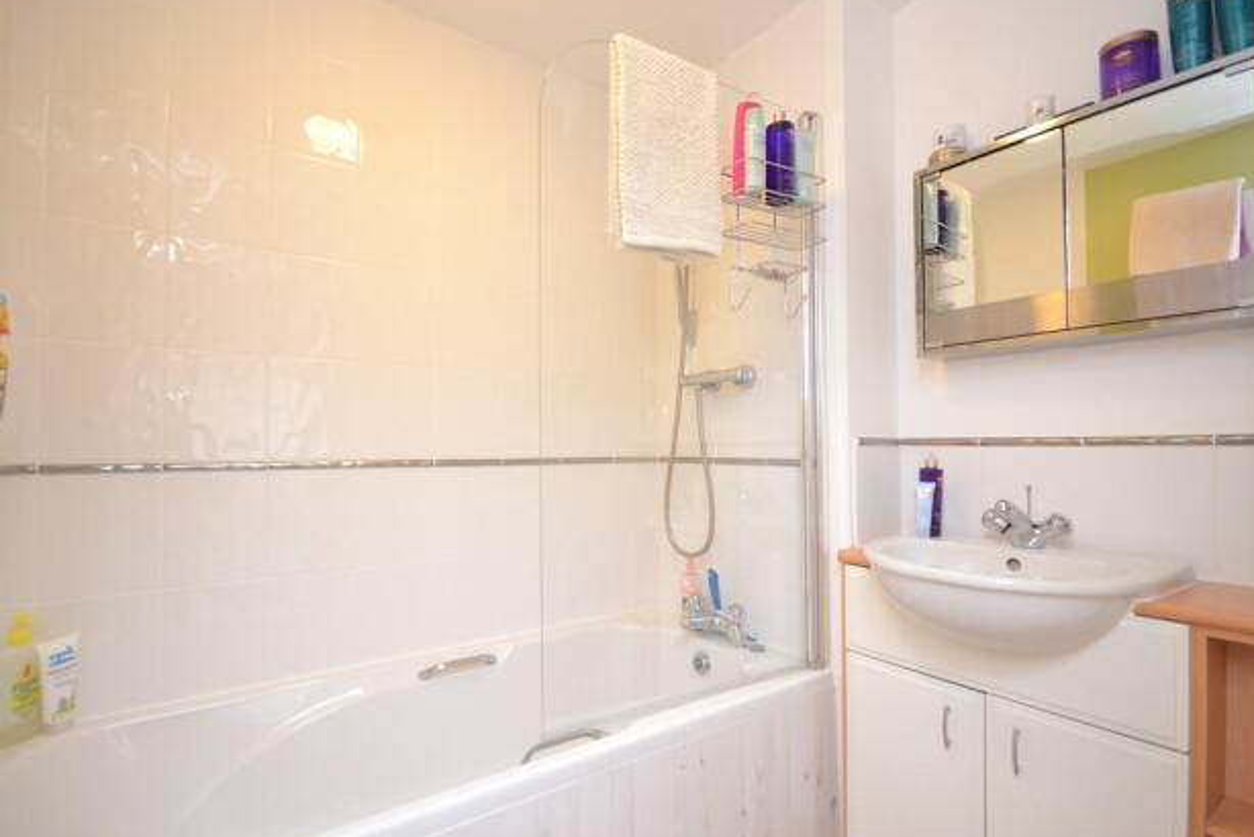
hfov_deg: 96.7
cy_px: 422
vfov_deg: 73.8
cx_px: 604
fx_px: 558
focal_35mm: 16
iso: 1100
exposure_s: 1/60
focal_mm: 10
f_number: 4
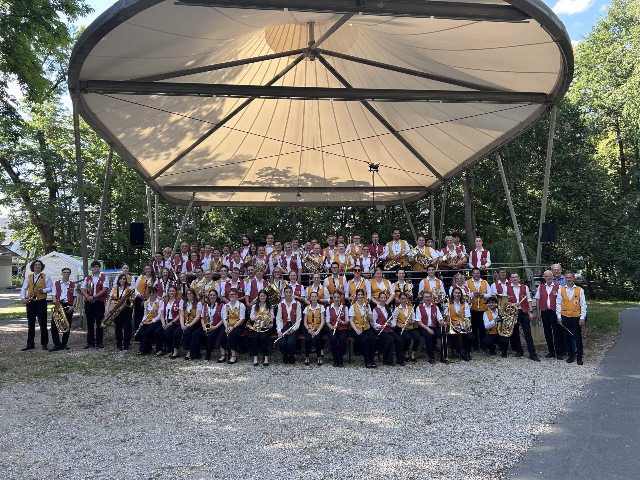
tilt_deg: +2.6
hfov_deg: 67.3
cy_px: 240
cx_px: 320
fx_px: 481
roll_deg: +2.4
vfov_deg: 53.1
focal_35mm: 26
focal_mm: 5.7
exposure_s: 1/427
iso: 50
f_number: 1.5
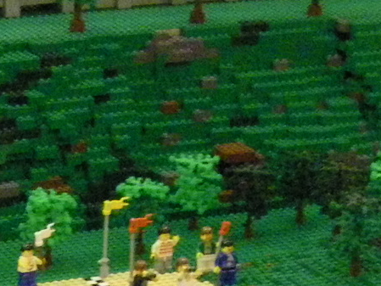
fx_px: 2147
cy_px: 446
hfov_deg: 10.1
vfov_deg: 7.5
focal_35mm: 195
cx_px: 92
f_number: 3.5
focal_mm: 6.3
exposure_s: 1/30
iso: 800
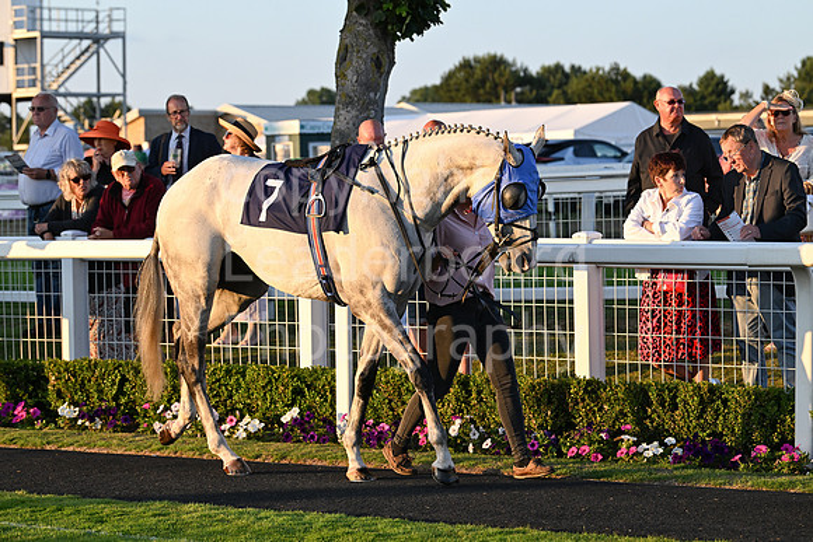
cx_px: 406
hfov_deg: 17.1
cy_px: 271
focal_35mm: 120
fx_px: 2711
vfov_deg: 11.4
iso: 1000
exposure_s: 1/1000
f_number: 5.6
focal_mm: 120
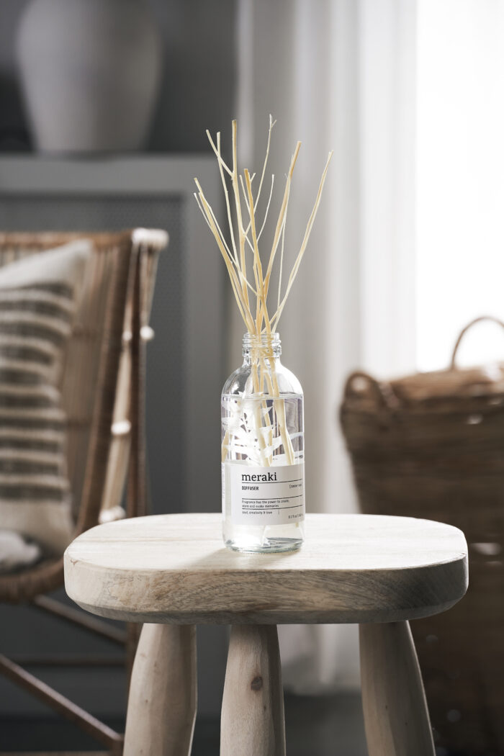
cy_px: 378
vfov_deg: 19.5
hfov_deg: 13.0
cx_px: 252
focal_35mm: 105
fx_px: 2205
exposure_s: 1/4
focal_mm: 105
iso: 400
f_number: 5.6
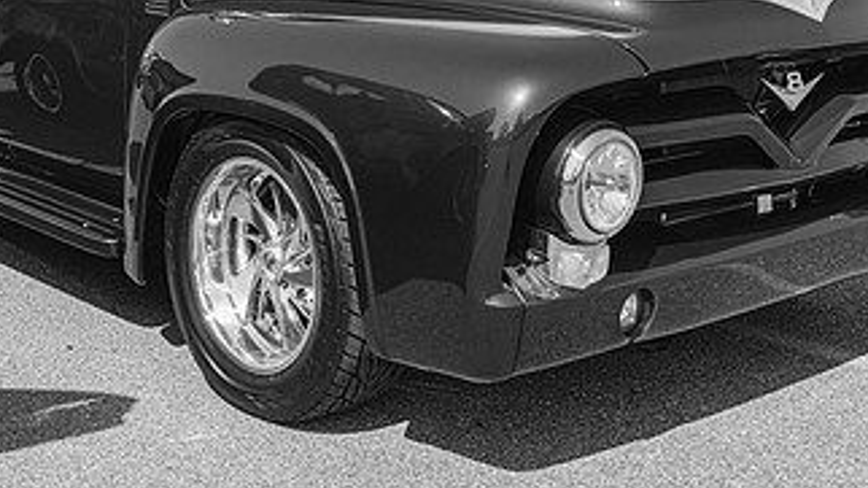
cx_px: 356
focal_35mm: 59
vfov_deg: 19.7
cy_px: -20
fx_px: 1358
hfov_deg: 35.4
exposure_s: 1/200
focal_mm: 31
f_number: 10
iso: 160
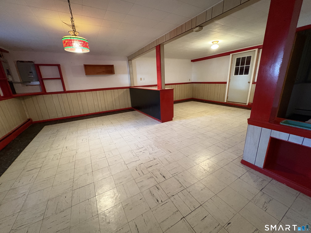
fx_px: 126
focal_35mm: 14
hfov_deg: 102.1
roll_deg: +3.1
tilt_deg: -16.5
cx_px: 156
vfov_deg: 85.7
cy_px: 116
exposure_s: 1/40
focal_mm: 2.22
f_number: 2.2
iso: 800
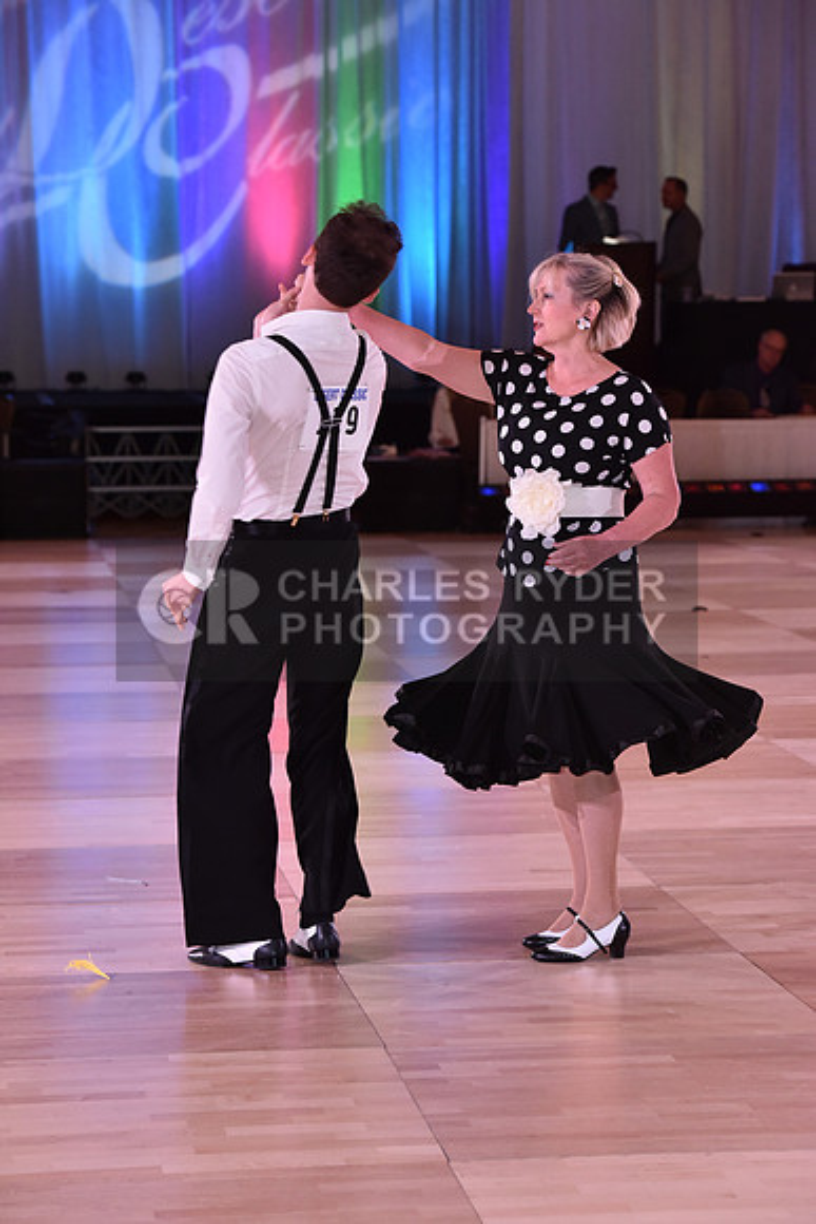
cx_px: 408
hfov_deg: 13.0
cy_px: 612
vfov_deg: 19.5
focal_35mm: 105
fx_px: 3568
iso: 2000
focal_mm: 105
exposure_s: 1/250
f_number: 5.6
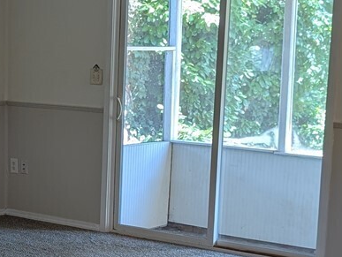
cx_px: 84
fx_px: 979
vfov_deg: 14.9
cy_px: 205
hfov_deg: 19.7
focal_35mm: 99
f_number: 1.68
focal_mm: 6.9
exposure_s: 1/40
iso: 48
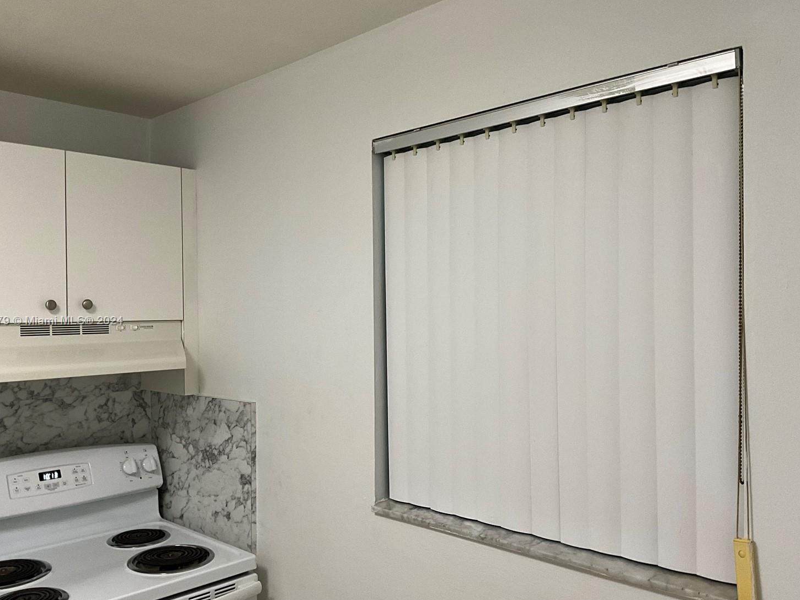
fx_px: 740
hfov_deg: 56.8
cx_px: 388
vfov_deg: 44.1
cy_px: 322
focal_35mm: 32
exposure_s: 1/60
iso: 125
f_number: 1.8
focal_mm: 3
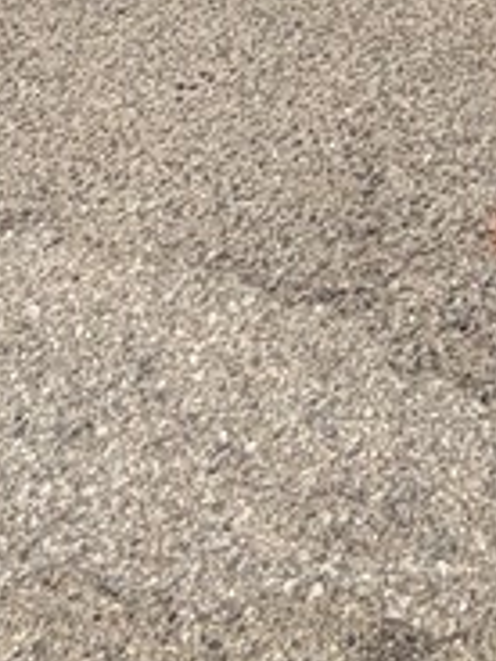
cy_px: -862
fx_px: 1490
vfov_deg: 15.6
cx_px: 931
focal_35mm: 78
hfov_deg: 15.7
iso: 20
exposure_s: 1/876
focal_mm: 2.22
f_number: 2.2
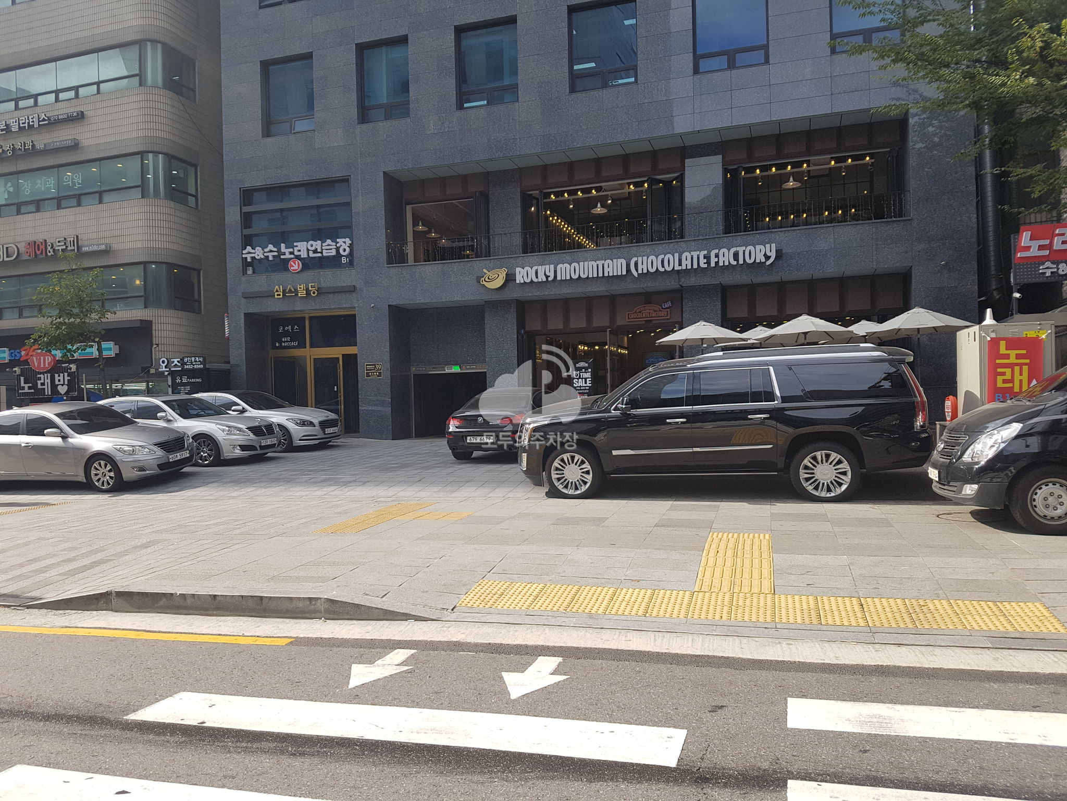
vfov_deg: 53.1
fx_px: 801
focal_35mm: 26
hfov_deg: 67.3
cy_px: 400
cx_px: 534
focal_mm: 4.2
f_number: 1.7
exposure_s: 1/1708
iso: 50
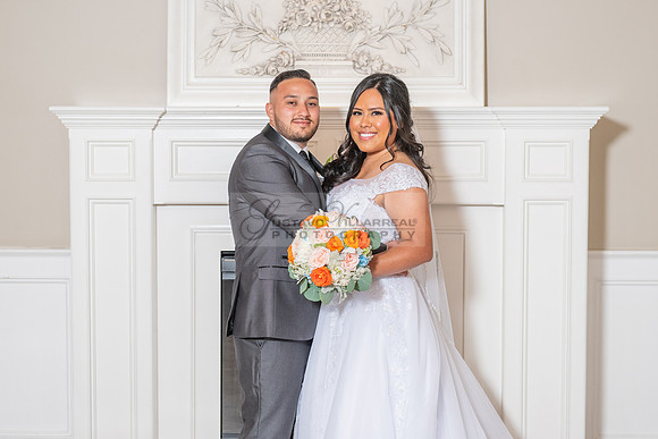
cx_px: 327
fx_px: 1451
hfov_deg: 25.6
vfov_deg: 17.2
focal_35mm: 79
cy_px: 232
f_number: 4.5
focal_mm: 70
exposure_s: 1/160
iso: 640
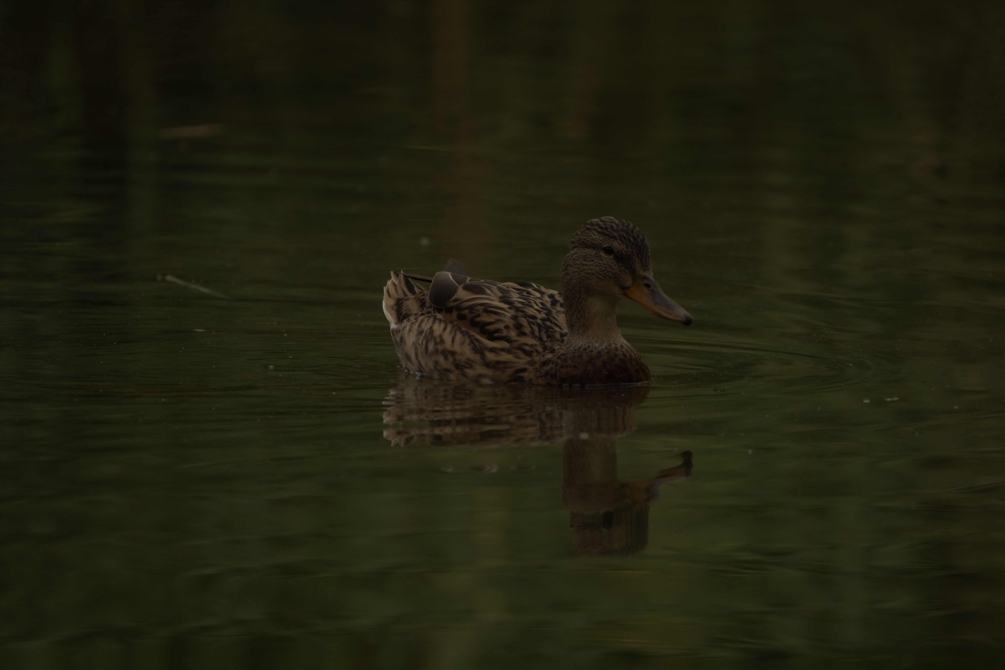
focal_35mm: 450
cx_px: 502
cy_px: 335
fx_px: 12562
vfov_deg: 3.1
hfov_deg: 4.6
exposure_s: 1/400
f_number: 6.3
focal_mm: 300
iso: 320
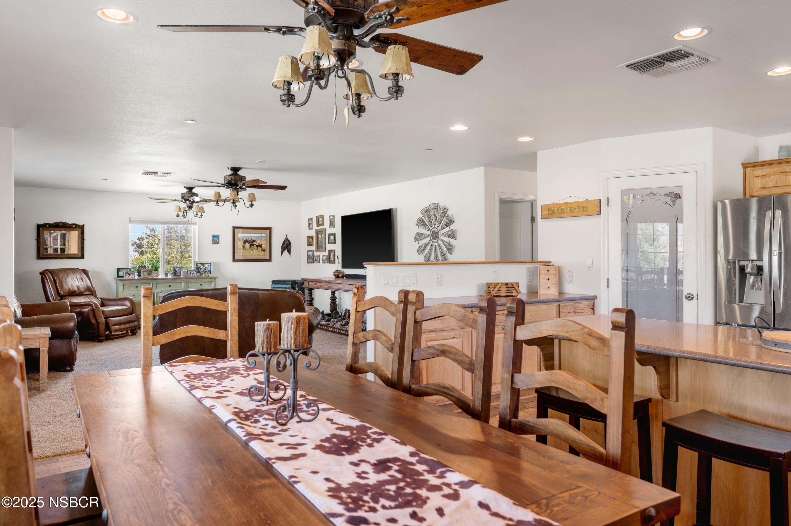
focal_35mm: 24
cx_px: 396
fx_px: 527
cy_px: 263
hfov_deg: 73.8
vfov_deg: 53.1
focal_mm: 24
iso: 320
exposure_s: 1/6
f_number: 6.3
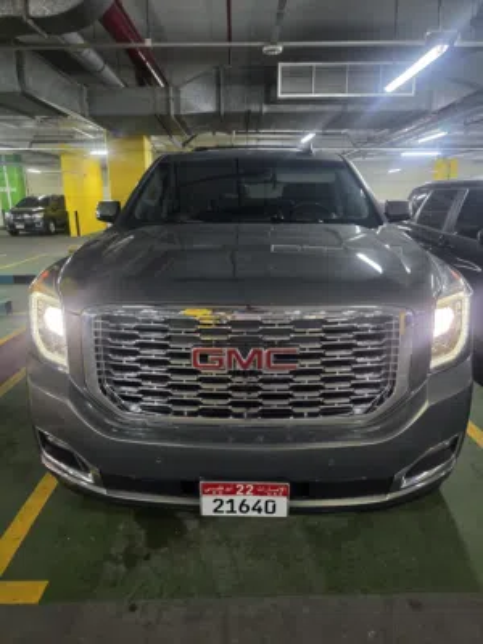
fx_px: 428
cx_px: 242
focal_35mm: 23
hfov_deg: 58.9
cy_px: 322
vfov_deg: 73.9
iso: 640
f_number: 1.7
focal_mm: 6.3
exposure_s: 1/31
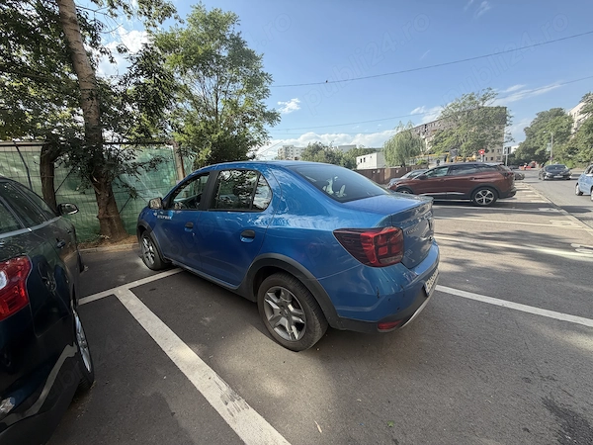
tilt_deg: -10.2
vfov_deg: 85.7
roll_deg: +4.8
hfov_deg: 102.1
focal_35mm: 14
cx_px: 296
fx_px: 240
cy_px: 222
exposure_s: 1/502
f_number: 2.2
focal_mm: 2.22
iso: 40
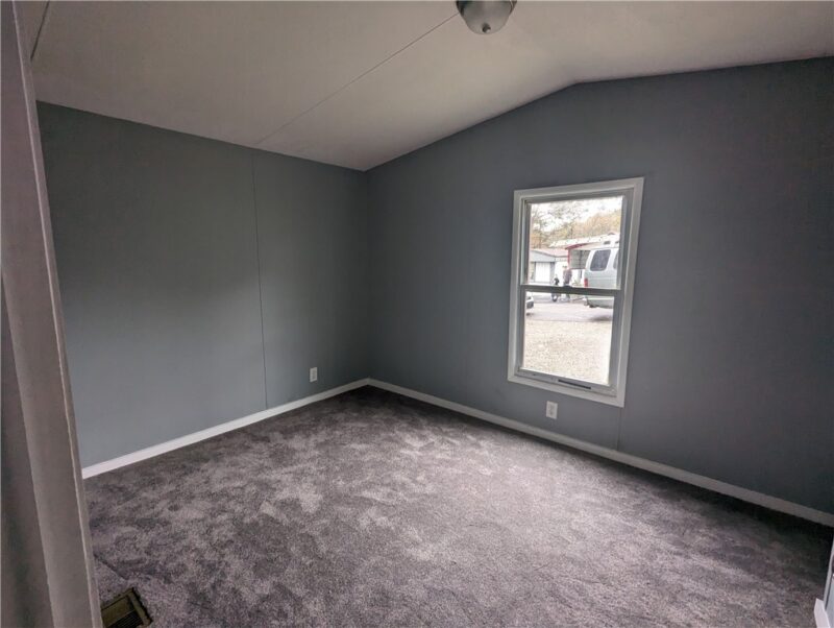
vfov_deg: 78.2
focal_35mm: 16
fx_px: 386
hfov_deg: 94.4
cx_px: 417
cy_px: 314
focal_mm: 2.35
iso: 76
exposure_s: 1/23.8
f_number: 2.2
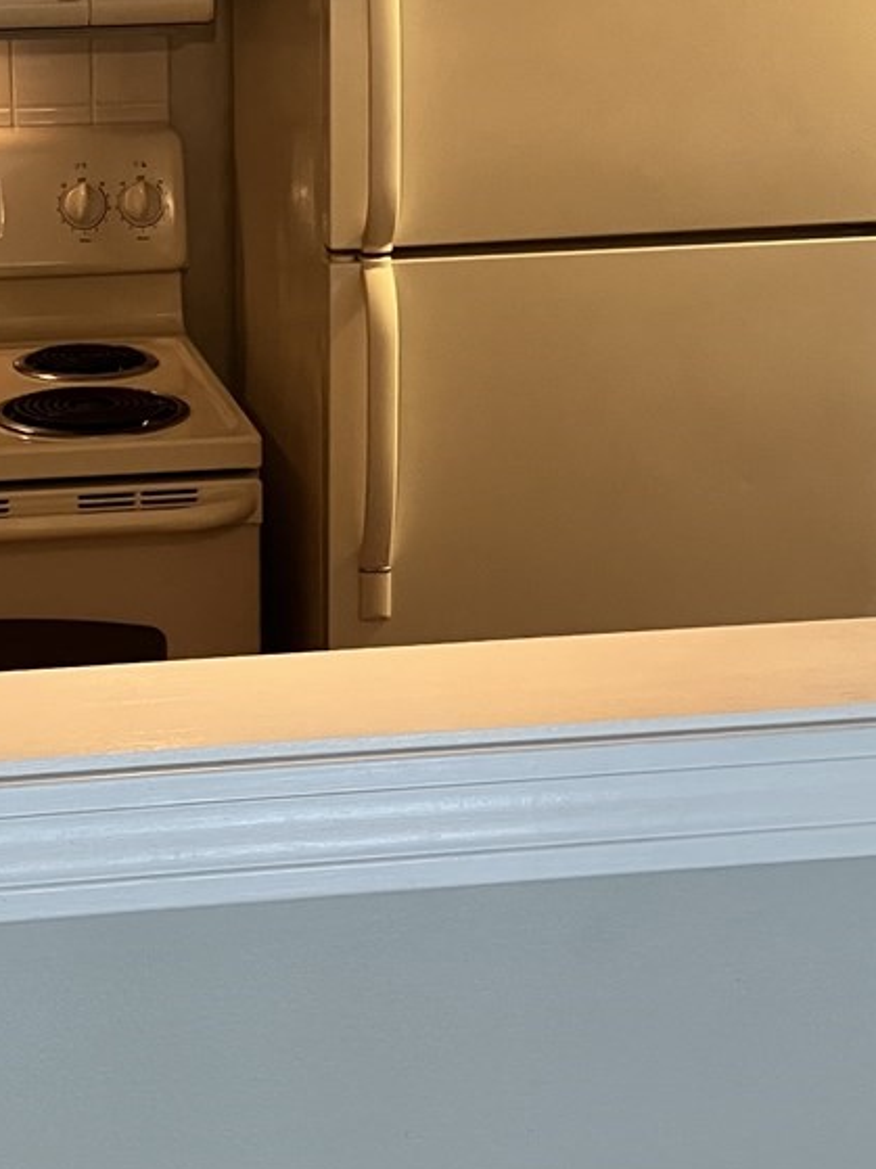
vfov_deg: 25.3
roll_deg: +1.0
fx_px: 2599
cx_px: 157
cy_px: 594
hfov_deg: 18.9
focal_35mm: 77
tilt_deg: -17.5
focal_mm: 3.99
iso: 125
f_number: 1.8
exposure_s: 1/60
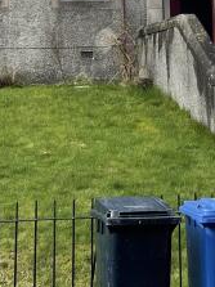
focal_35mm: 115
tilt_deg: +14.7
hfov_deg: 12.8
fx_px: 953
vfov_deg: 15.6
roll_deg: +2.4
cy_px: -162
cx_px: 154
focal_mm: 5.1
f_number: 1.6
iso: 32
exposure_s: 1/1912
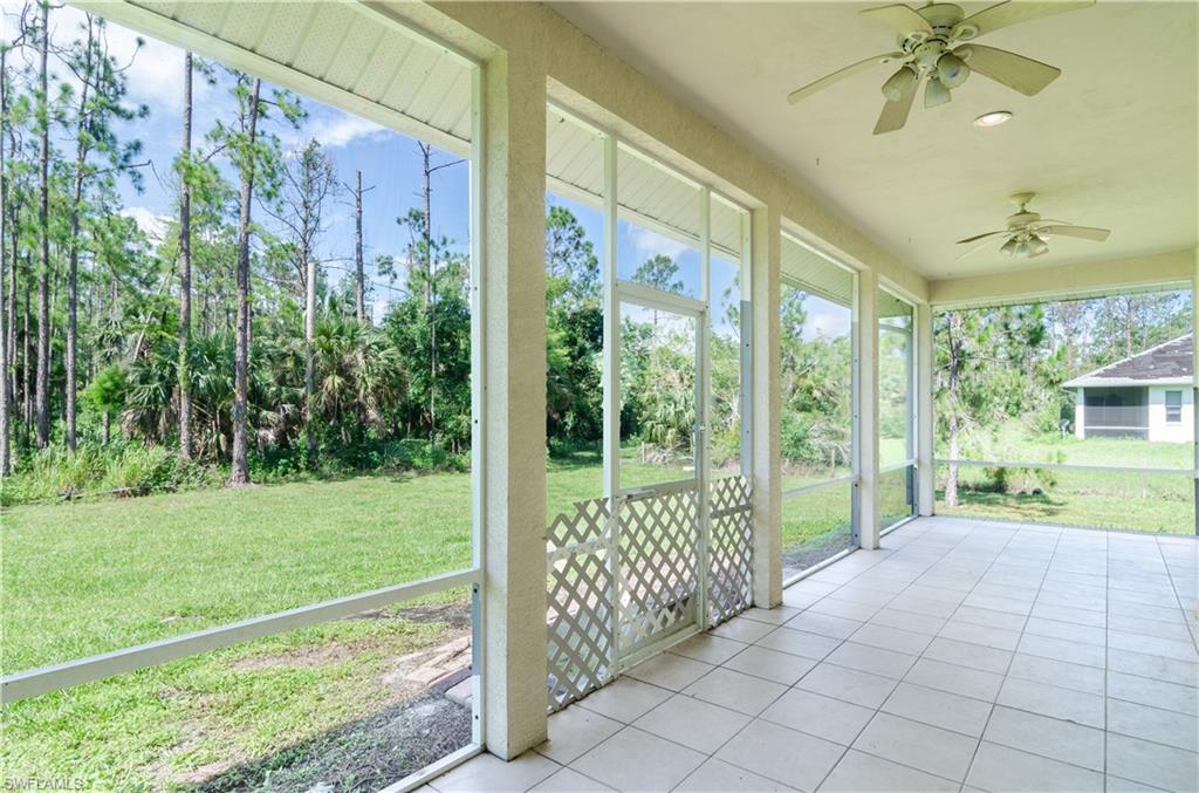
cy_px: 396
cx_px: 600
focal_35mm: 20
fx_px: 648
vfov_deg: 62.9
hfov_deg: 85.6
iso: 200
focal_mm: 13
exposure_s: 1/80
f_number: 9
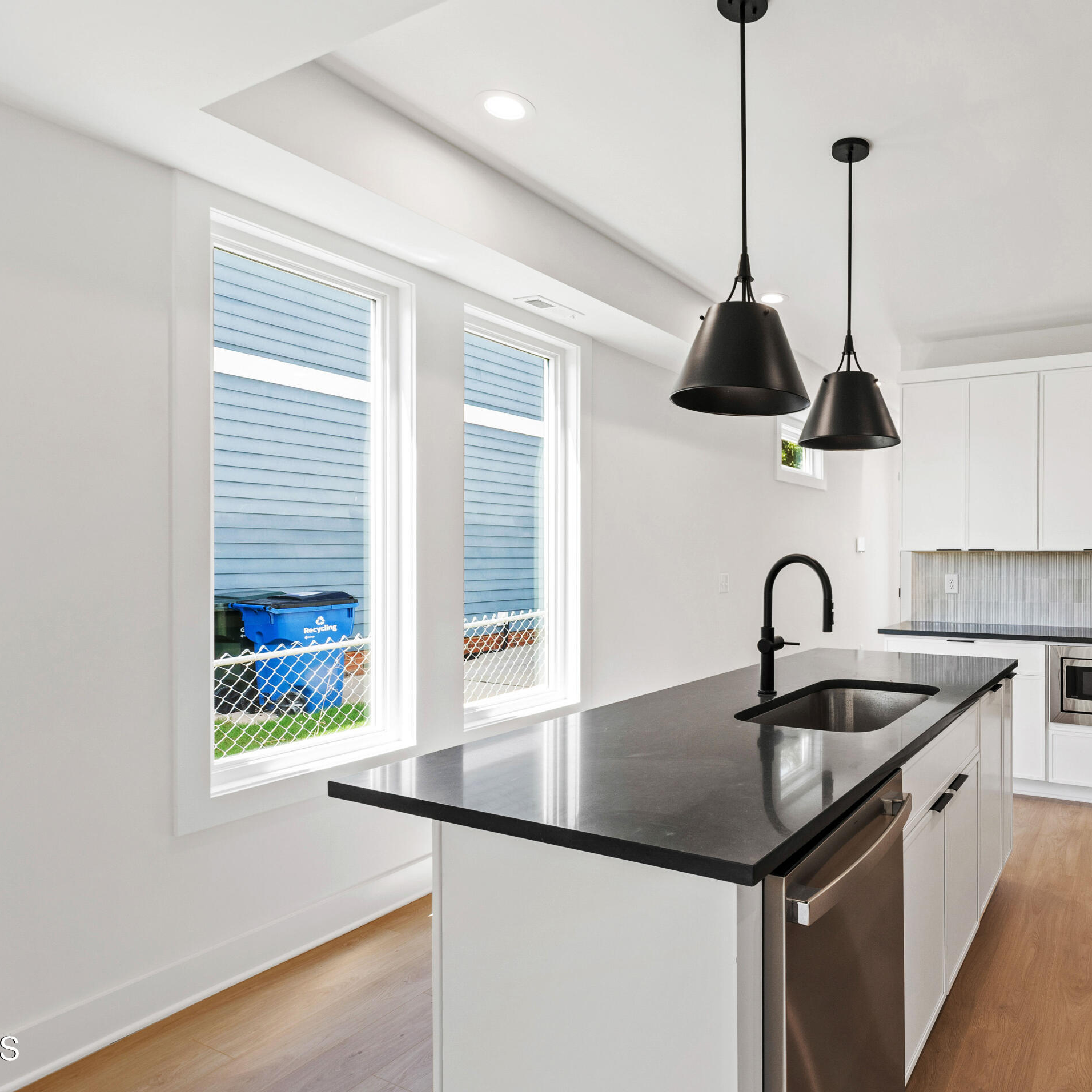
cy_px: 530
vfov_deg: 74.8
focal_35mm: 20
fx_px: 714
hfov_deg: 71.0
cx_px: 785
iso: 100
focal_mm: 10
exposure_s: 1/10
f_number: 8
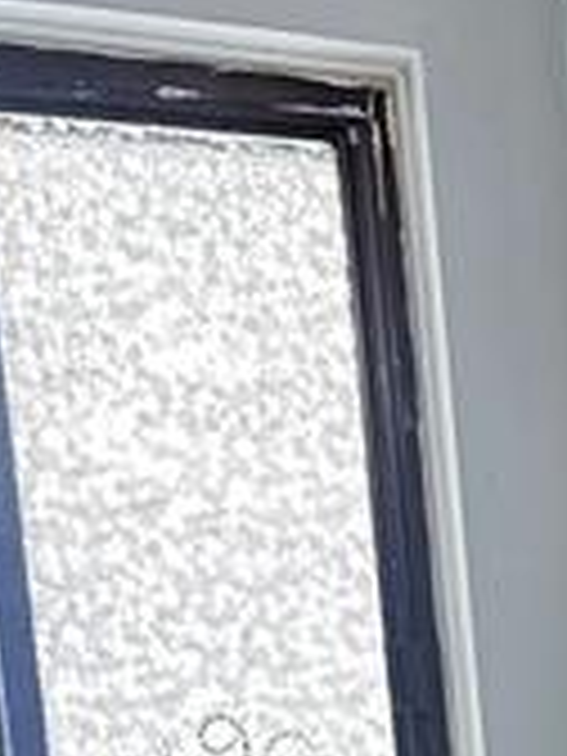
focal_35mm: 110
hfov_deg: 12.5
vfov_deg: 15.5
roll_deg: +1.6
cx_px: 972
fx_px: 2402
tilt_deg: -10.9
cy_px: 1336
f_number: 1.78
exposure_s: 1/60
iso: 125
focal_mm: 6.86
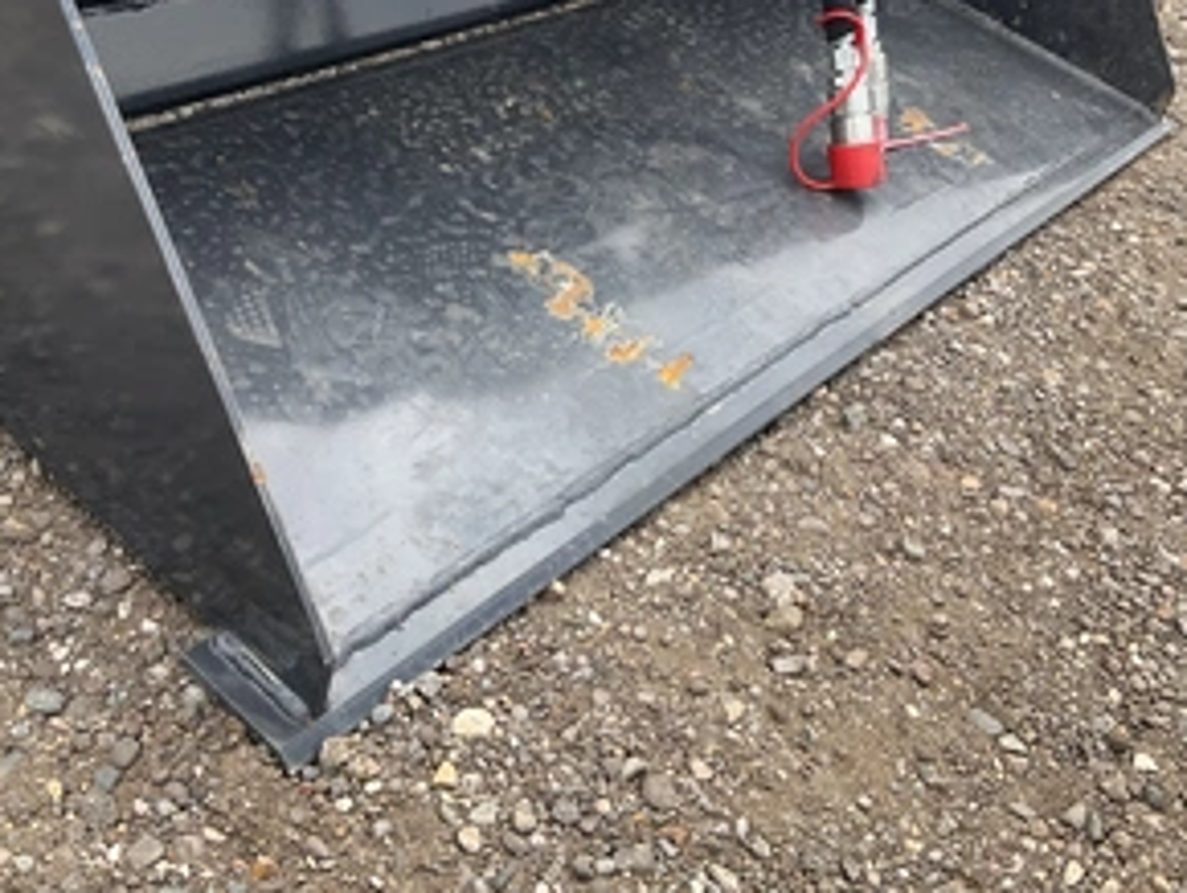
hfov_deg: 46.8
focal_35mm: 40
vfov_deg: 35.8
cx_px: 594
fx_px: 1373
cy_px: 344
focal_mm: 3
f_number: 1.8
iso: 25
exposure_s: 1/781
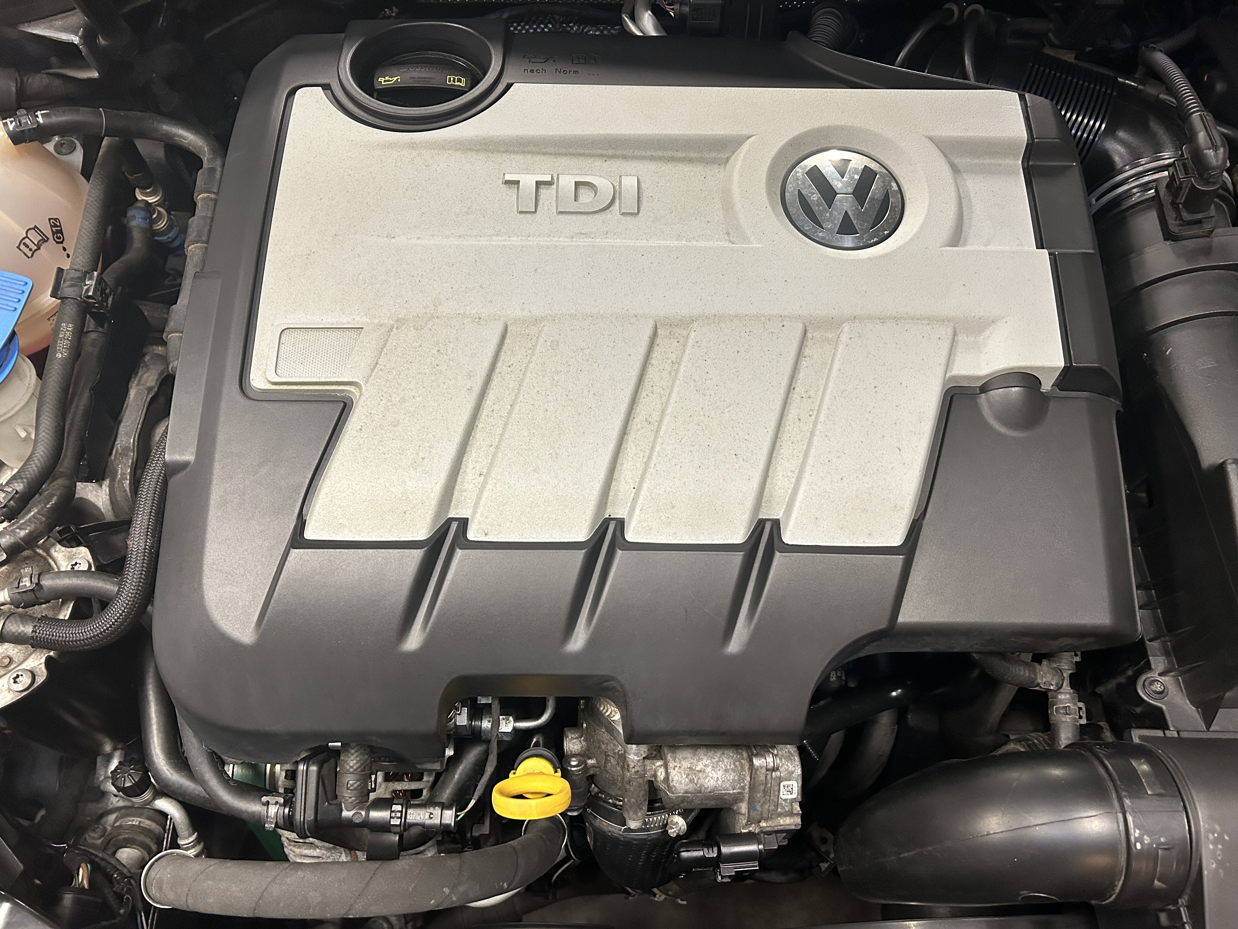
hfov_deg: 67.3
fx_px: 930
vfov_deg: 53.1
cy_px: 464
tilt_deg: -60.8
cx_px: 619
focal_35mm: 26
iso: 250
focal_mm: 5.7
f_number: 1.5
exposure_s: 1/50
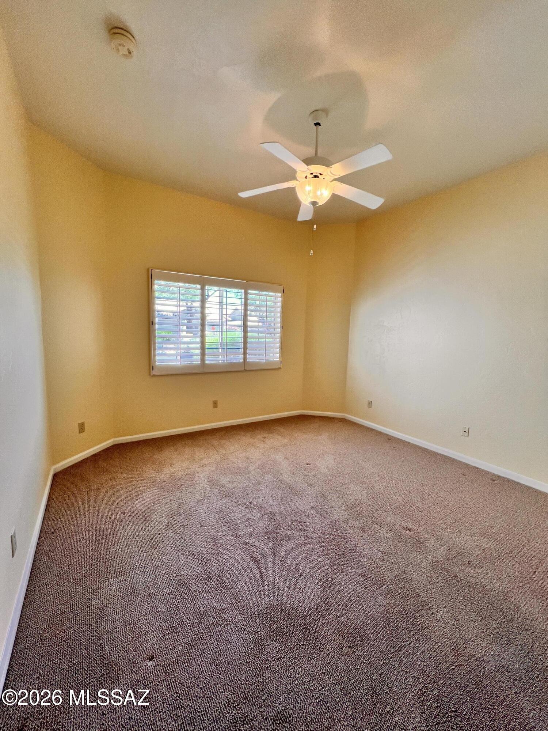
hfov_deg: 89.9
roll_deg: -1.1
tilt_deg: -6.3
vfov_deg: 106.2
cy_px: 366
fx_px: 274
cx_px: 274
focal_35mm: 13
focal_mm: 1.57
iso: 64
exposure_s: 1/120
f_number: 1.8
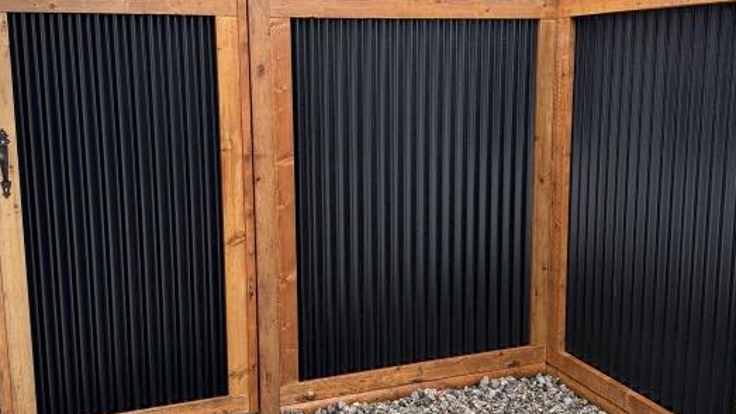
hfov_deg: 50.5
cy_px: 183
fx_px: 781
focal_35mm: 40
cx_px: 366
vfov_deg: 29.7
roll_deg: +0.1
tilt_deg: -9.3
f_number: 1.78
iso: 160
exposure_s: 1/158
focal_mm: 6.76
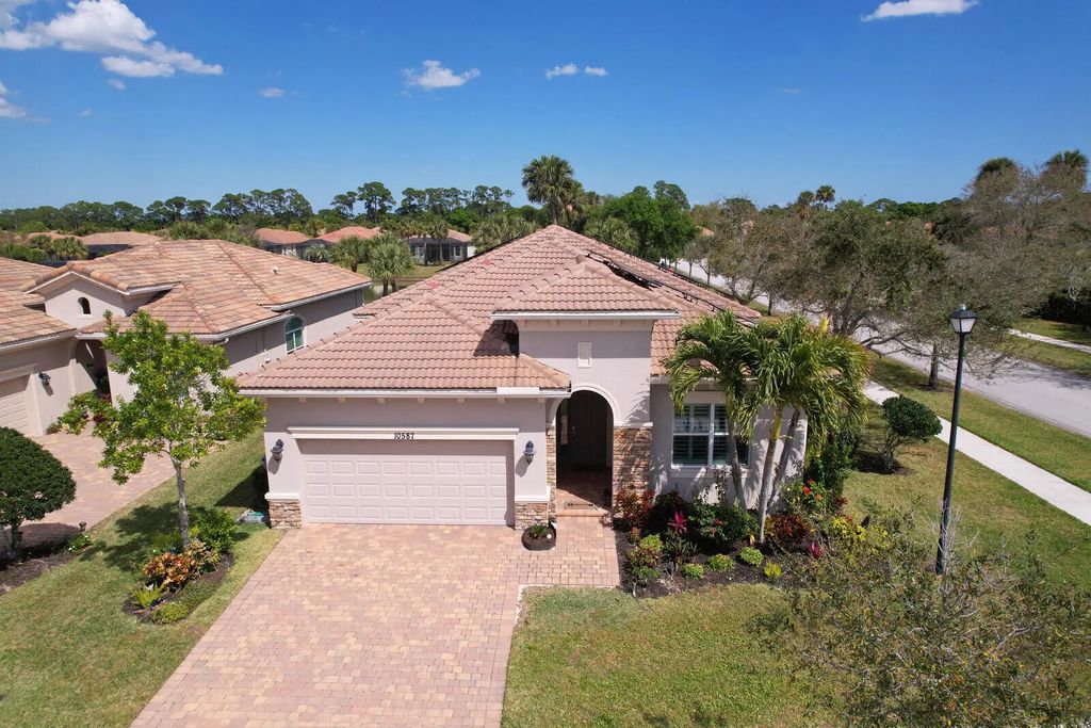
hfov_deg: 78.6
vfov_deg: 57.2
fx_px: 667
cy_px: 364
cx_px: 546
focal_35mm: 22
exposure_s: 1/3000
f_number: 2.8
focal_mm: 8.38
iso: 120
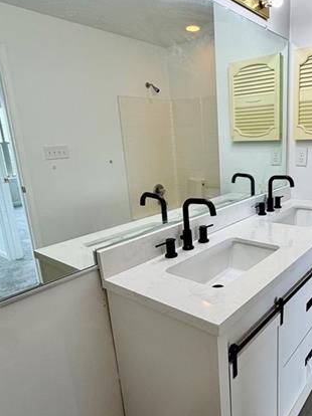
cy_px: 216
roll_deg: +1.9
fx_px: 313
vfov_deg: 67.3
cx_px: 225
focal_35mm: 26
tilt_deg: -14.1
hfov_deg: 51.3
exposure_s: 1/120
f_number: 2.2
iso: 100
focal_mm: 2.22
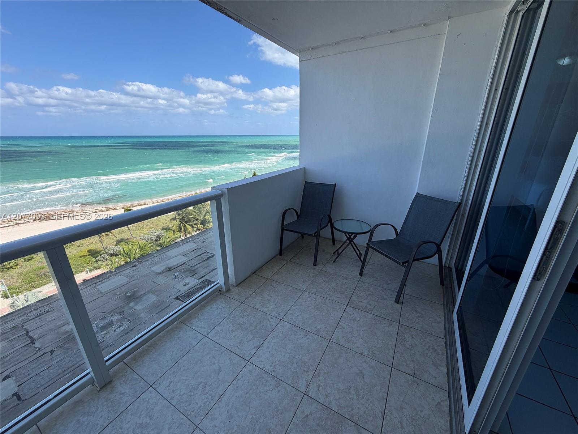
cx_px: 289
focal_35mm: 14
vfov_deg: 85.7
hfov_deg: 102.1
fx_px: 234
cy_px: 217
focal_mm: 2.22
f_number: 2.2
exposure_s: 1/770
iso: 32
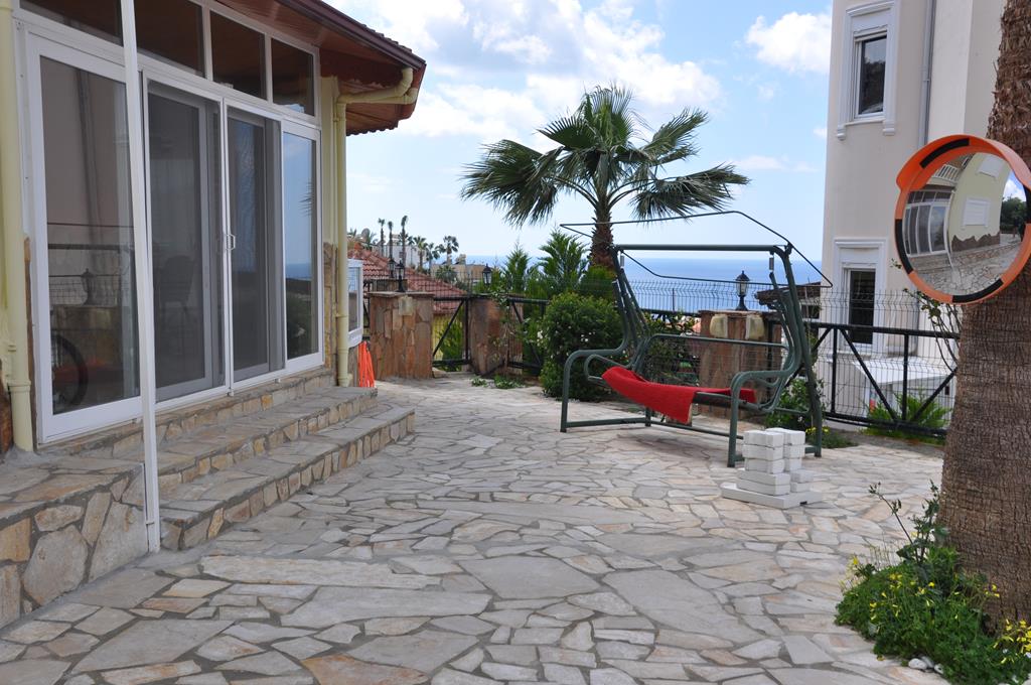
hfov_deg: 51.3
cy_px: 342
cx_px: 516
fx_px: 1073
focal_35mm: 38
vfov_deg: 35.4
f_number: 9
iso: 200
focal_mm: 25
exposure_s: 1/320
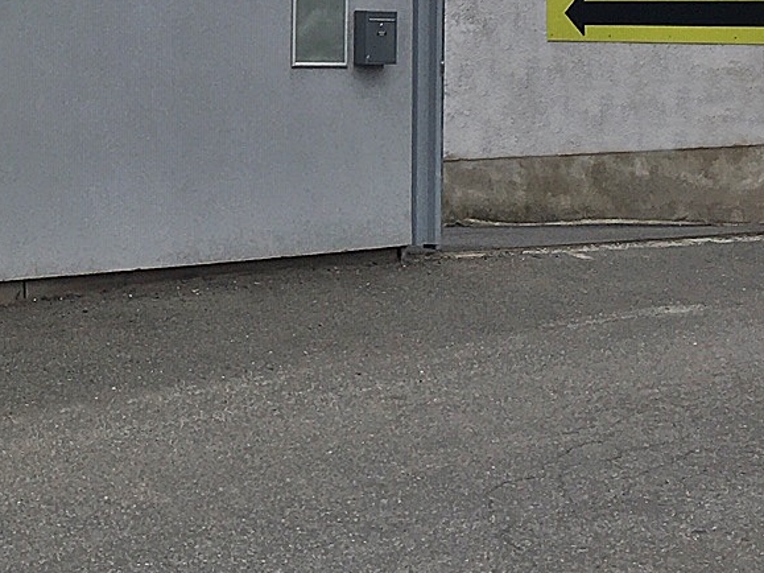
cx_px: -194
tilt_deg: +0.7
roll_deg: -0.4
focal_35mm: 101
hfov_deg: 18.3
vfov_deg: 14.3
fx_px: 2229
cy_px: -54
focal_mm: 4.15
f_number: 2.2
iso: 25
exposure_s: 1/1040
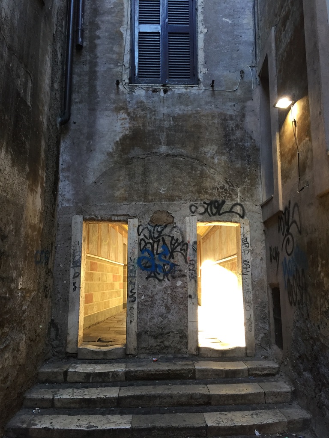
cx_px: 164
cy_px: 219
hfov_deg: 48.2
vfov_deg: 61.7
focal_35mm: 29
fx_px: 367
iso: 80
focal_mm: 4.15
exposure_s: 1/33
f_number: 2.2
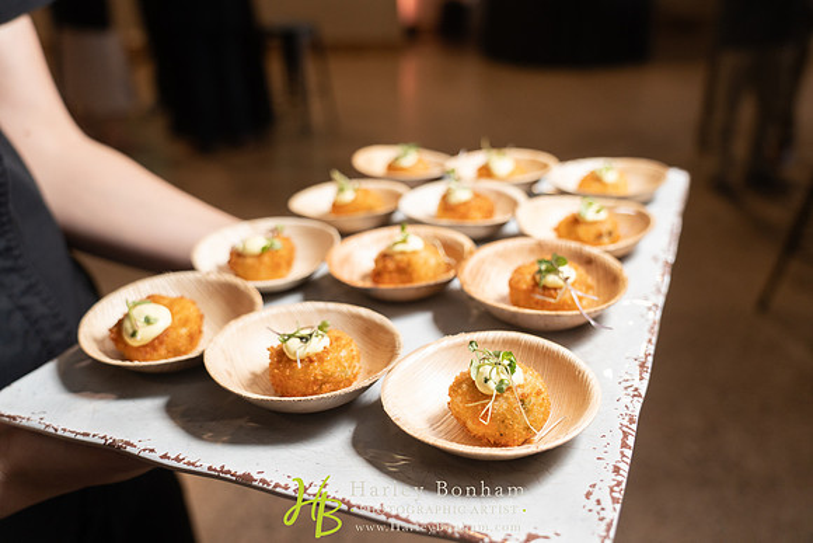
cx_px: 406
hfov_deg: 61.9
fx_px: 678
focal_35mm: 30
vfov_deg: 43.6
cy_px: 272
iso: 1250
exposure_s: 1/125
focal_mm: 30
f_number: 4
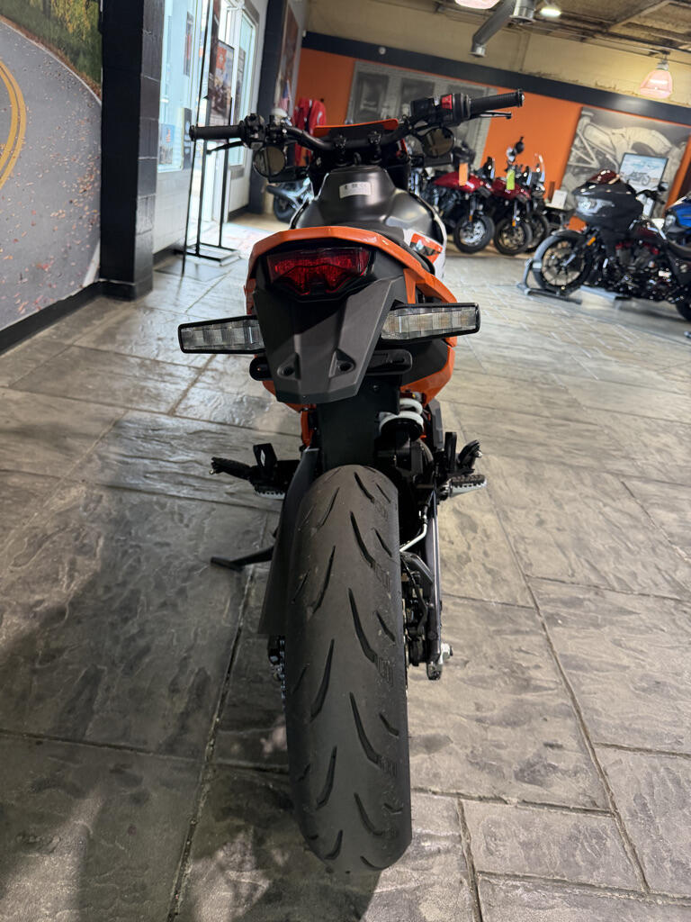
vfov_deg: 71.6
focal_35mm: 24
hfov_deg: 56.8
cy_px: 461
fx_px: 639
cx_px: 346
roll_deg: -11.0
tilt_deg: -24.2
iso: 320
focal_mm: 6.76
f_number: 1.78
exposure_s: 1/120
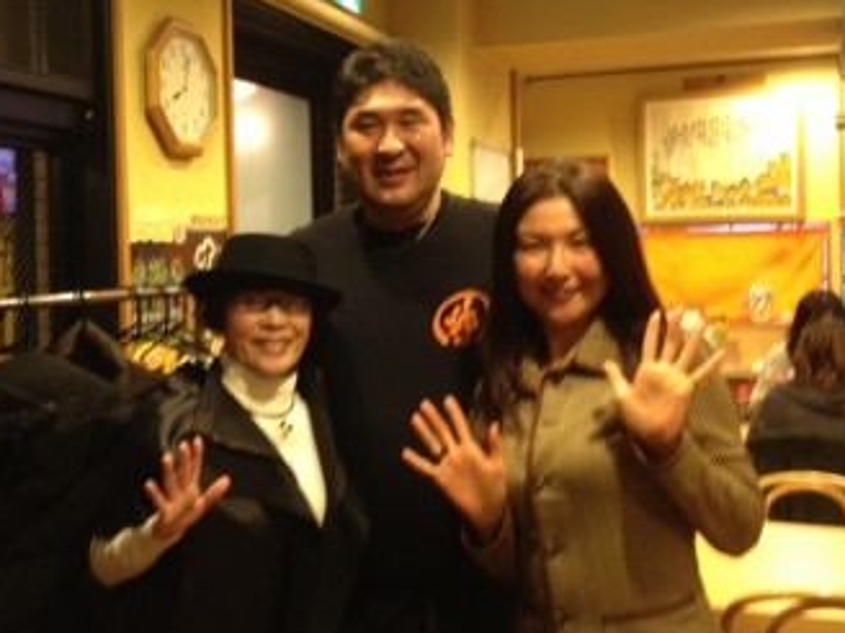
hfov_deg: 39.6
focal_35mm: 48
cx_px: 381
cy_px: 262
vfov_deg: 30.2
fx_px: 1172
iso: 320
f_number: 2.4
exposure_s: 1/20
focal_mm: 4.28
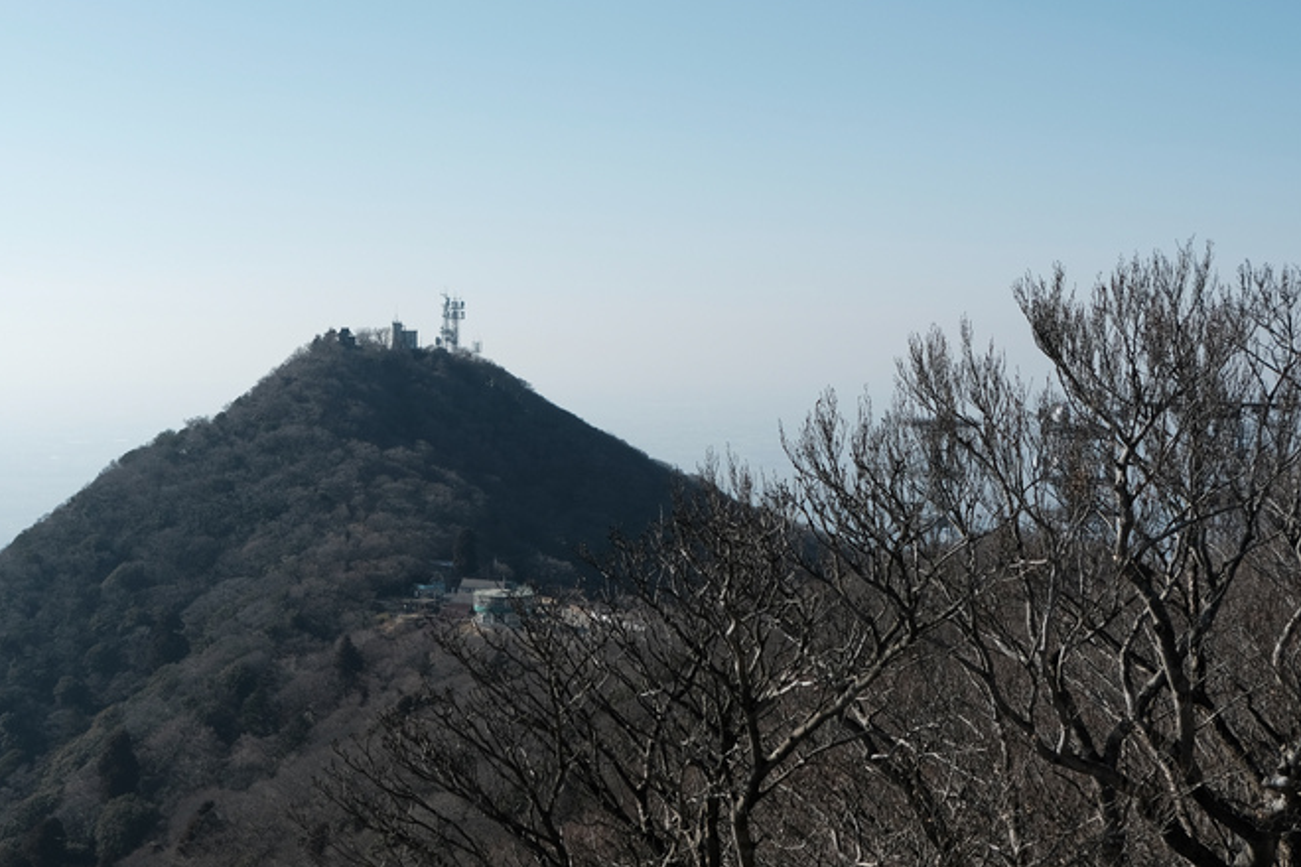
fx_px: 1915
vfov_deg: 25.5
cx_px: 345
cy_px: 454
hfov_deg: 36.7
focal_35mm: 53
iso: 200
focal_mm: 23
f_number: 4.5
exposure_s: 1/1700
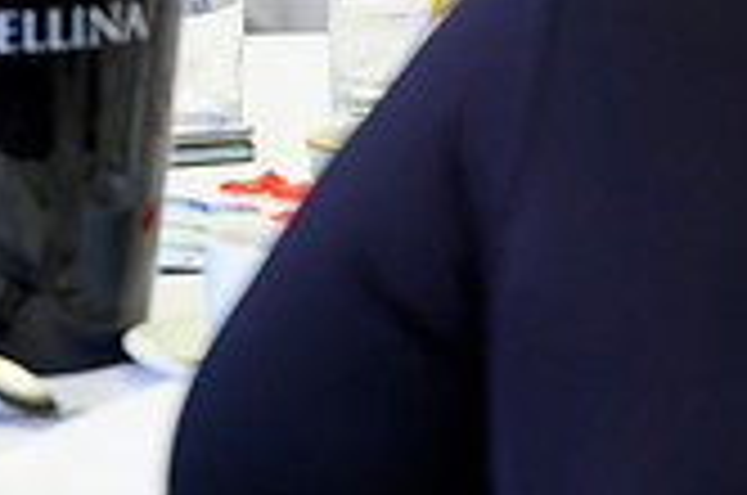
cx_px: 148
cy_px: -348
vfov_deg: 5.0
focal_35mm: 269
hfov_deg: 7.7
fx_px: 5571
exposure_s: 1/200
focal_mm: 70
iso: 12800
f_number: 2.8
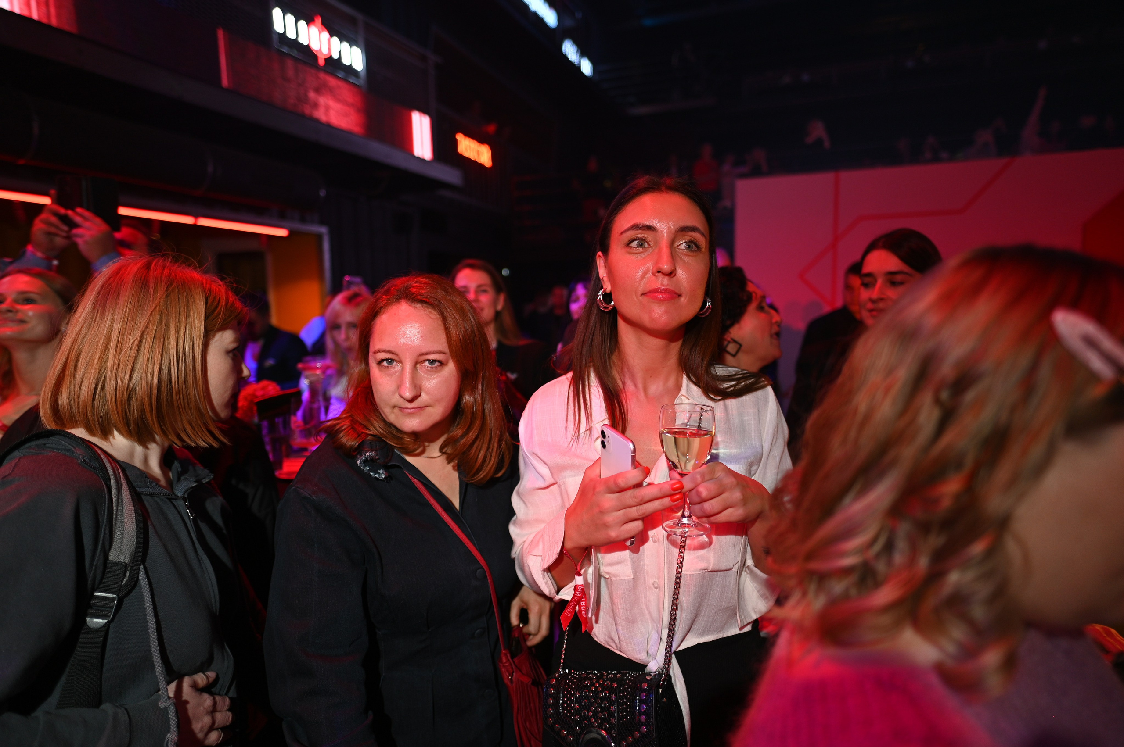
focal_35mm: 20
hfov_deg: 84.0
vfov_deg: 61.9
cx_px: 562
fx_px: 624
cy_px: 374
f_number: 1.8
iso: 200
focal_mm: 20
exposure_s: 1/200
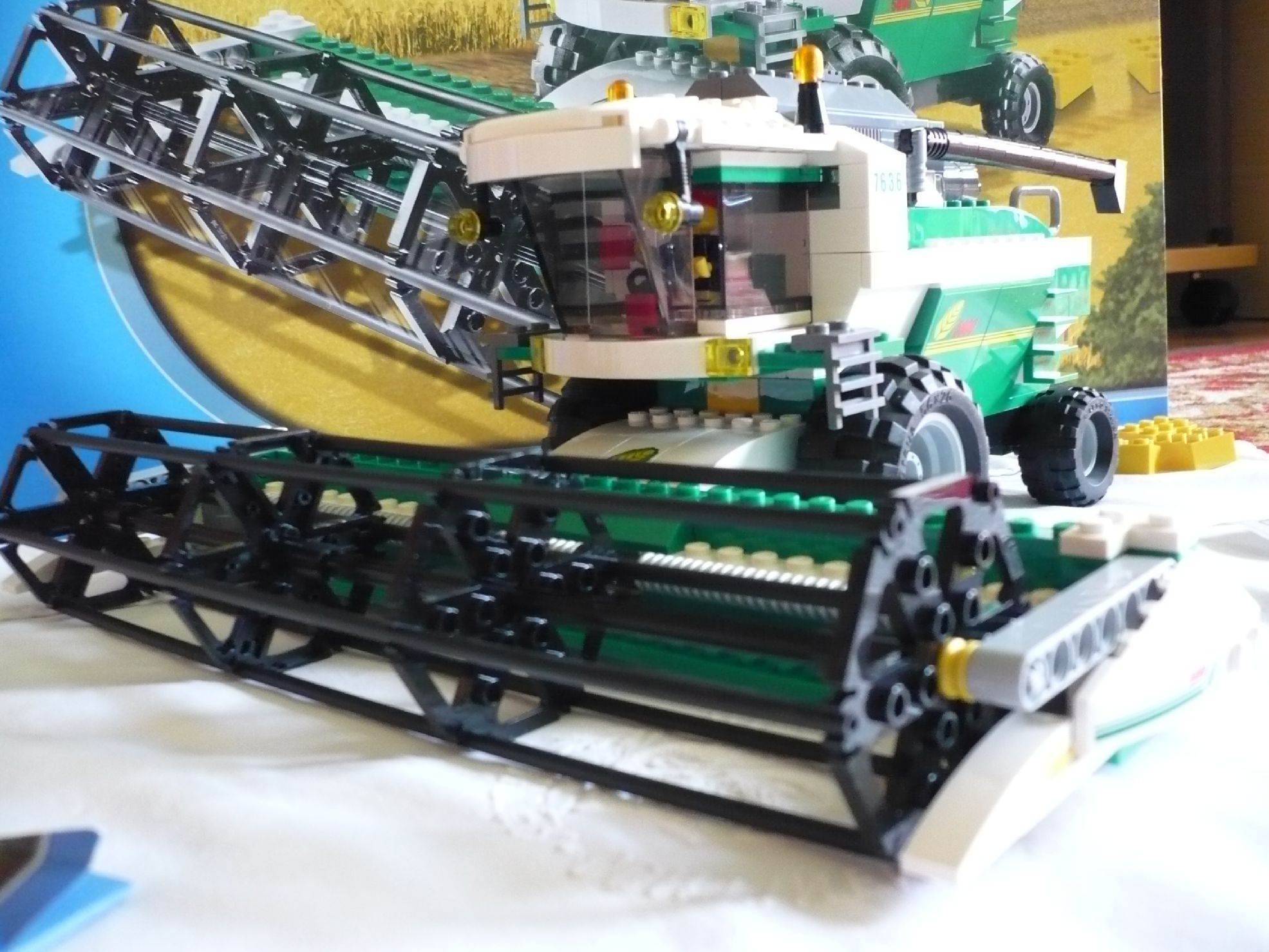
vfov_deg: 40.7
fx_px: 1283
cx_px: 634
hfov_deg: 52.6
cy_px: 476
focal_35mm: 35
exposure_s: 1/40
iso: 400
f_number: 2.8
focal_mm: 5.8
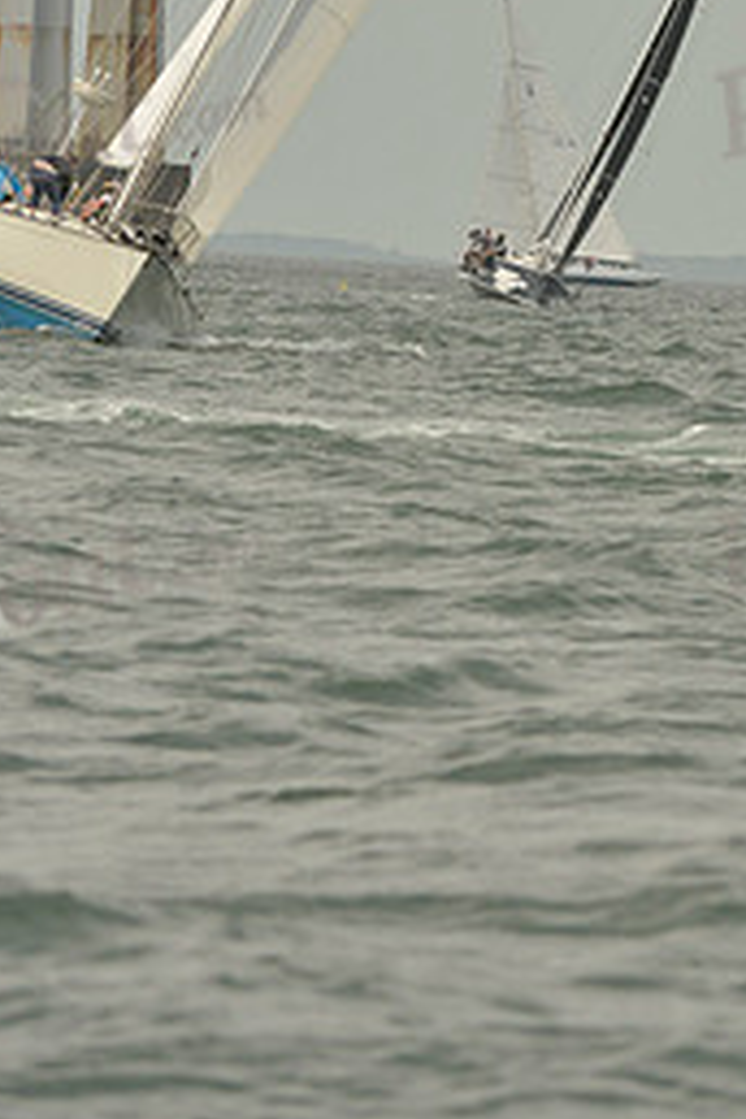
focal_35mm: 472
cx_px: 492
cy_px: -117
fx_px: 14670
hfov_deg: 2.9
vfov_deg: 4.4
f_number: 8
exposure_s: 1/1250
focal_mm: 210
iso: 280
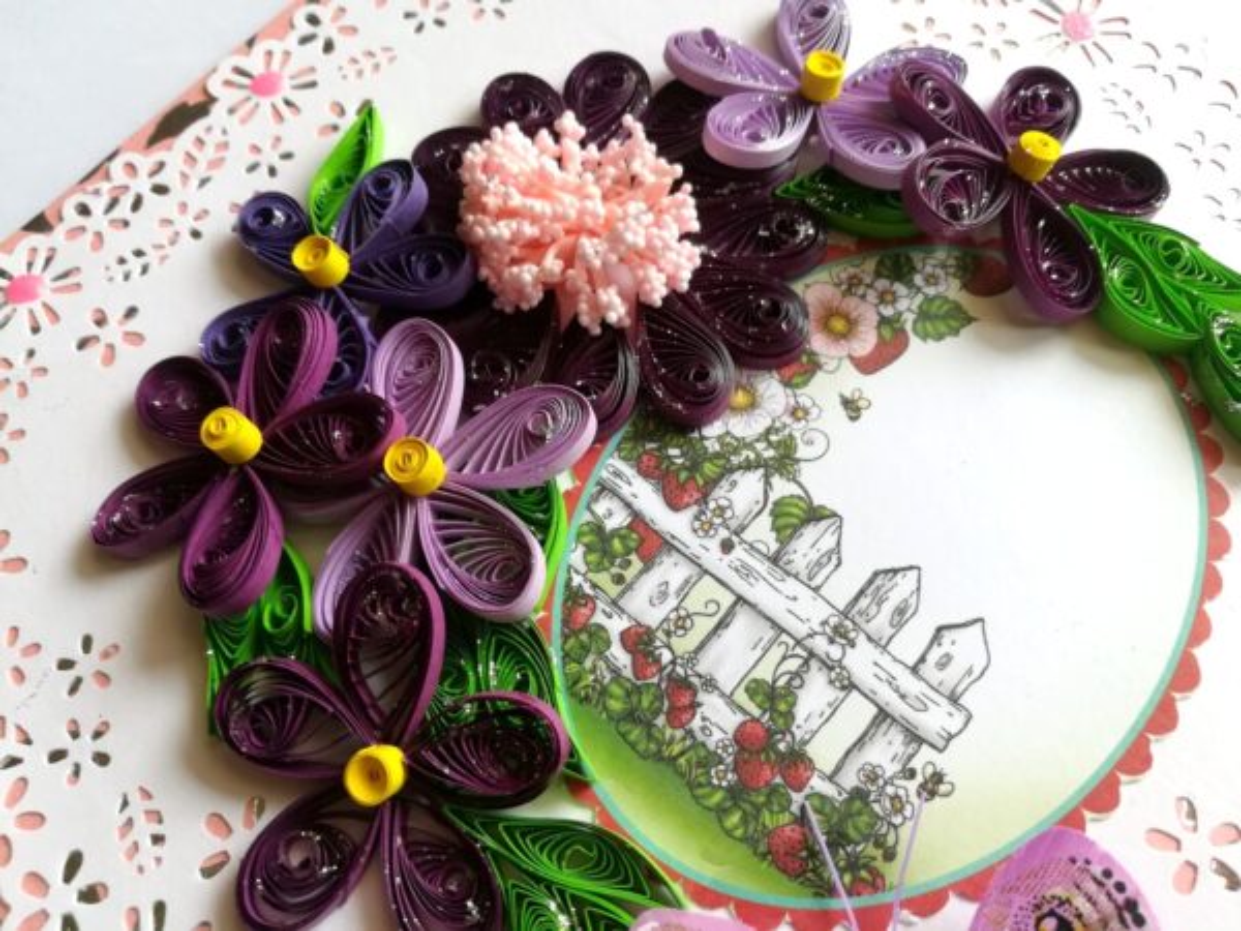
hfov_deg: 67.3
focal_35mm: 26
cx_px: 620
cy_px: 466
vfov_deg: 53.1
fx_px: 932
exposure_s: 1/100
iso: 80
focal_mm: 3.83
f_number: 2.2
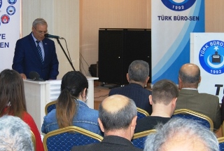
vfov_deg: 17.6
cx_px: 86
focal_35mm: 78
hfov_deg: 25.9
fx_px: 486
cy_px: 54
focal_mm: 26
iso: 400
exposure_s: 1/60
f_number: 4.2
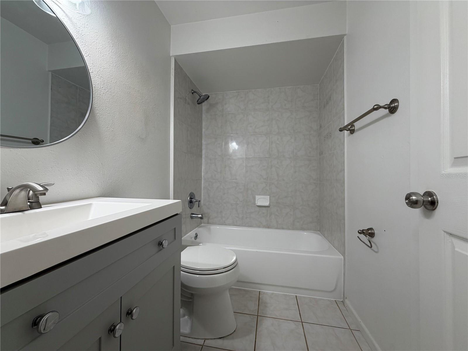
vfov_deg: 85.7
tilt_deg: +0.2
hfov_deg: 102.1
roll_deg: +0.1
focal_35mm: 14
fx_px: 189
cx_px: 234
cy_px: 176
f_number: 2.2
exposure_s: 1/120
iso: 160
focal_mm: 2.22
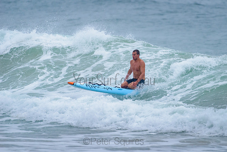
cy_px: 59
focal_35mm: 613
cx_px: 139
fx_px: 3868
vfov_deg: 2.2
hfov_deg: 3.4
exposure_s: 1/1250
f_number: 5.6
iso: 1100
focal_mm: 500
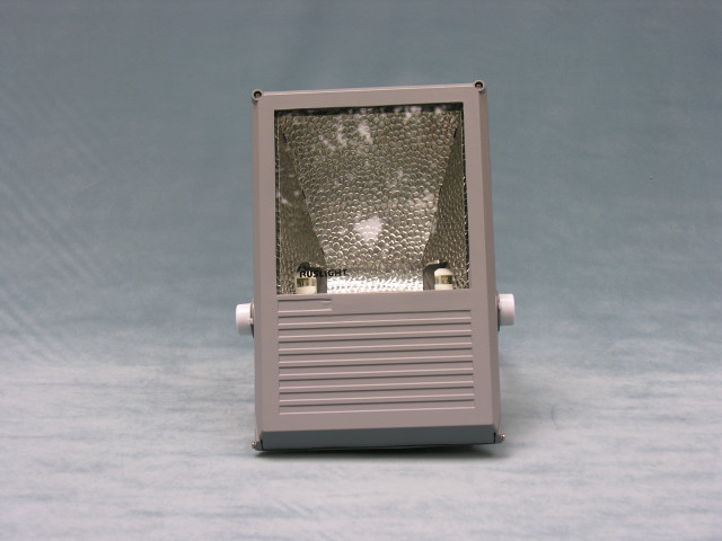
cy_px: 270
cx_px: 361
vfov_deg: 18.9
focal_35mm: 78
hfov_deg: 25.0
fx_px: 1627
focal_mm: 19.8
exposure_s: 1/44.5
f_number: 3.8
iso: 50
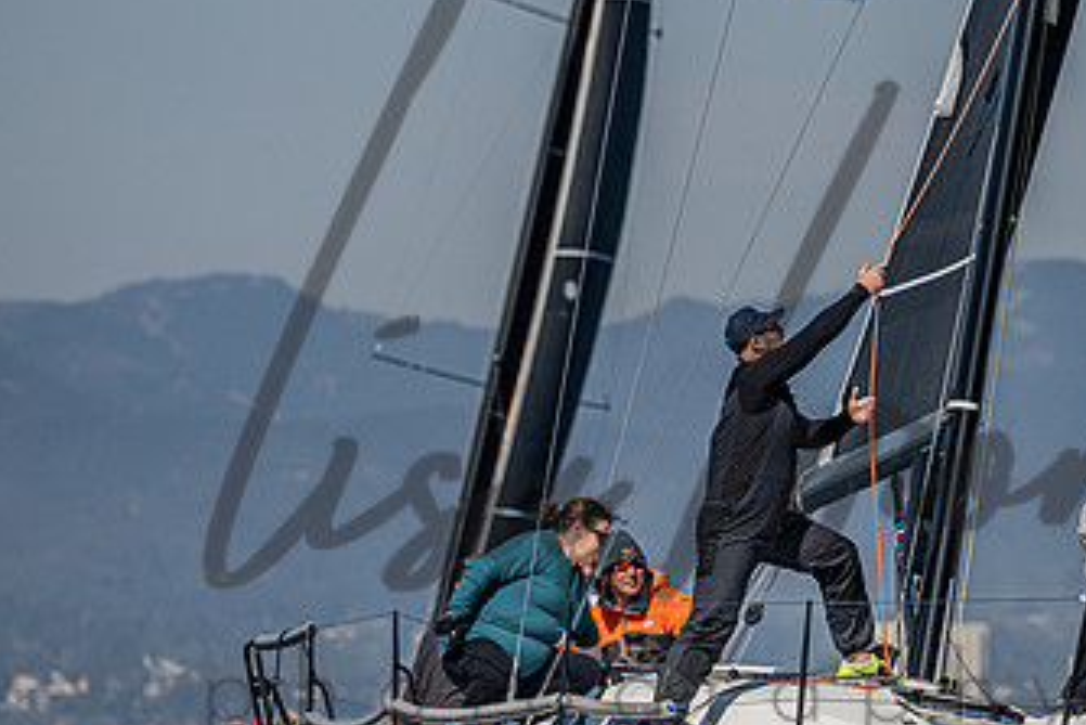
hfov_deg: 3.9
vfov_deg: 2.6
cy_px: 325
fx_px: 15813
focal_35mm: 524
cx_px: 739
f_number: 5
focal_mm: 250
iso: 400
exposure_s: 1/6400
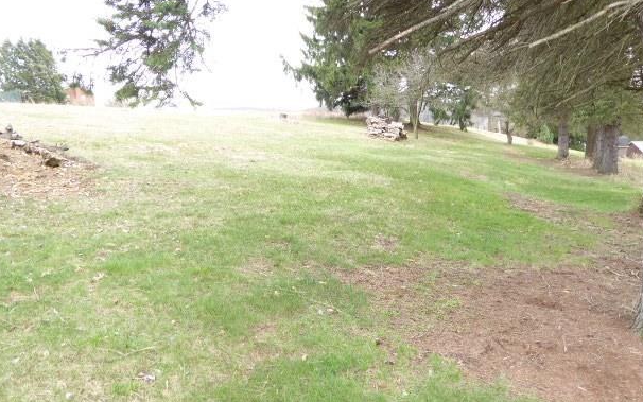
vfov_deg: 44.5
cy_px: 217
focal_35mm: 28
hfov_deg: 66.4
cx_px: 333
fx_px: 491
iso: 100
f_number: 3.3
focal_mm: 4.3
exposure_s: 1/60
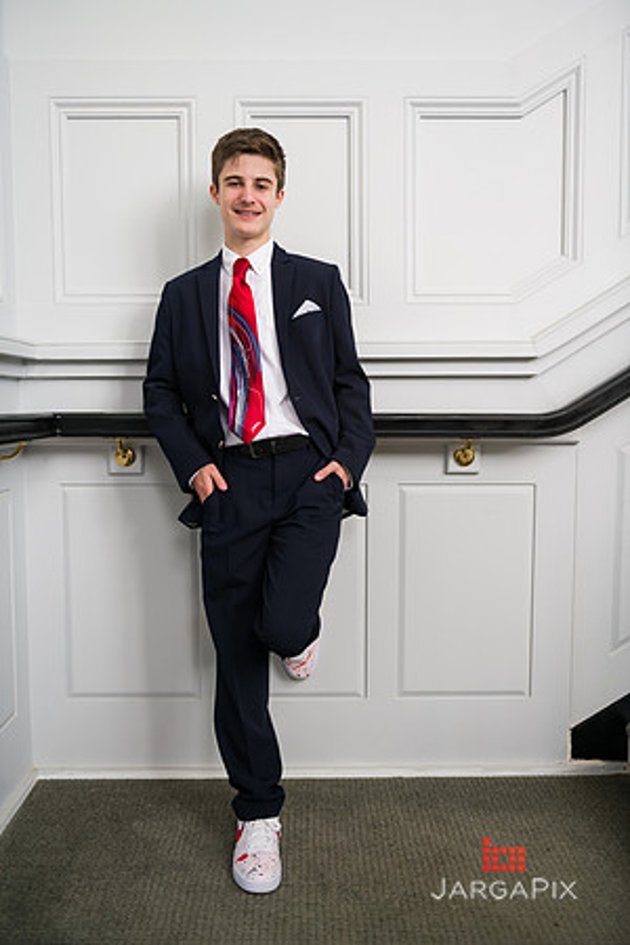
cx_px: 315
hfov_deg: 41.1
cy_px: 472
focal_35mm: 32
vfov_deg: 58.7
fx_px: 840
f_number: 3.2
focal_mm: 32
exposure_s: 1/400
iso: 1000
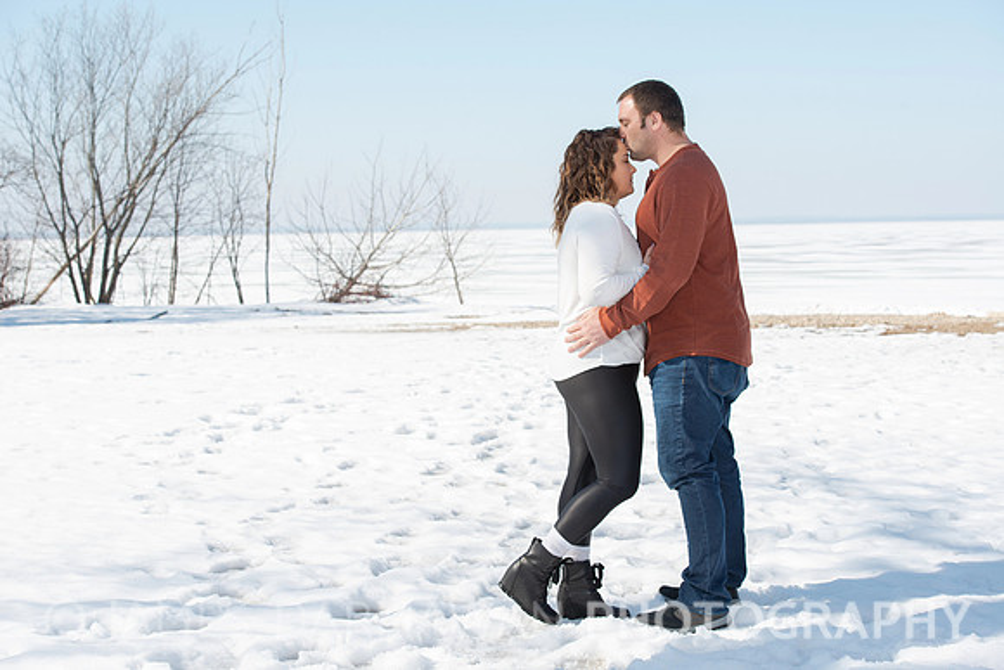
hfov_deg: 28.8
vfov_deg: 19.5
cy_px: 335
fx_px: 1953
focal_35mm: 70
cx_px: 502
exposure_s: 1/250
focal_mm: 70
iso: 100
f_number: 8
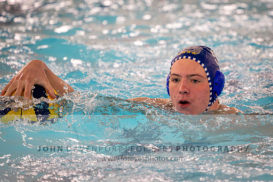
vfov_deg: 3.3
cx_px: 202
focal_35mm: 415
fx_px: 3148
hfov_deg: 5.0
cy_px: 47
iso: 14400
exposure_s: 1/1000
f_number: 4
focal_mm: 280
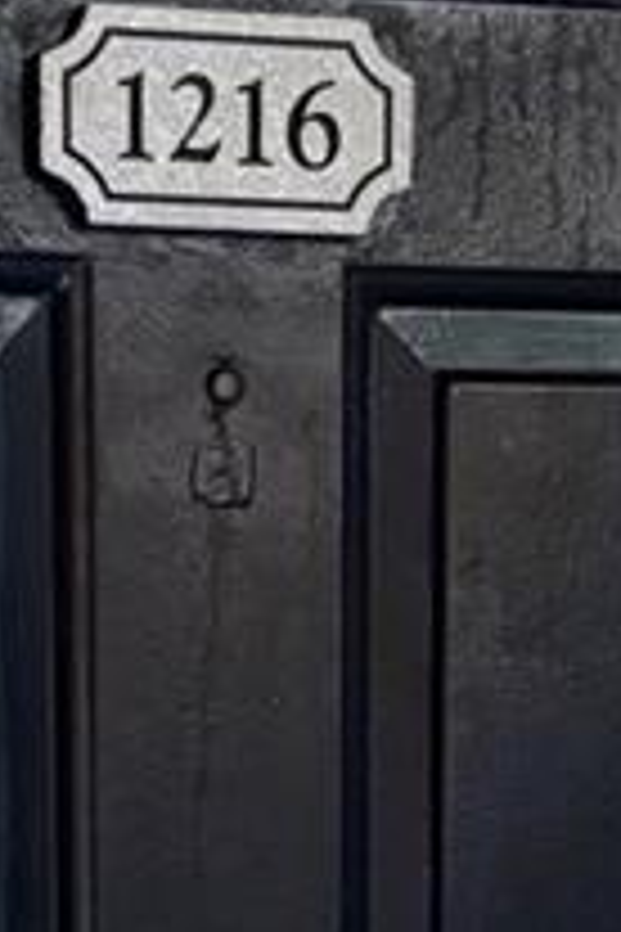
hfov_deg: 8.7
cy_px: 1202
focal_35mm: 157
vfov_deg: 12.7
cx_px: 432
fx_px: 4062
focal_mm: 5.96
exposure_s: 1/30
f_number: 1.6
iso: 800
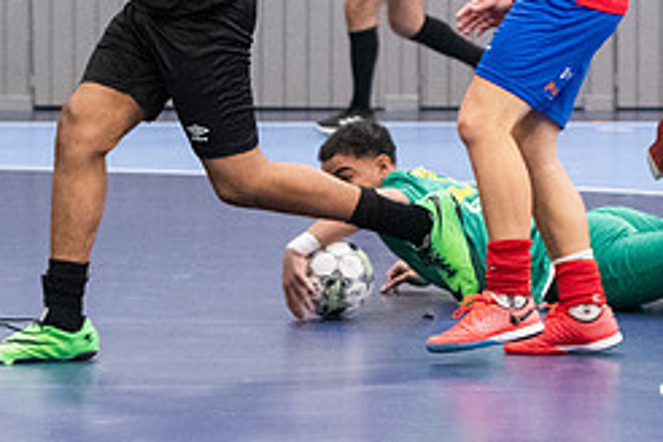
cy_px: 120
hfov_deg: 7.8
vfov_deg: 5.2
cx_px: 261
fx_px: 4880
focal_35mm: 265
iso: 8000
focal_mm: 70
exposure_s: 1/640
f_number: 3.2
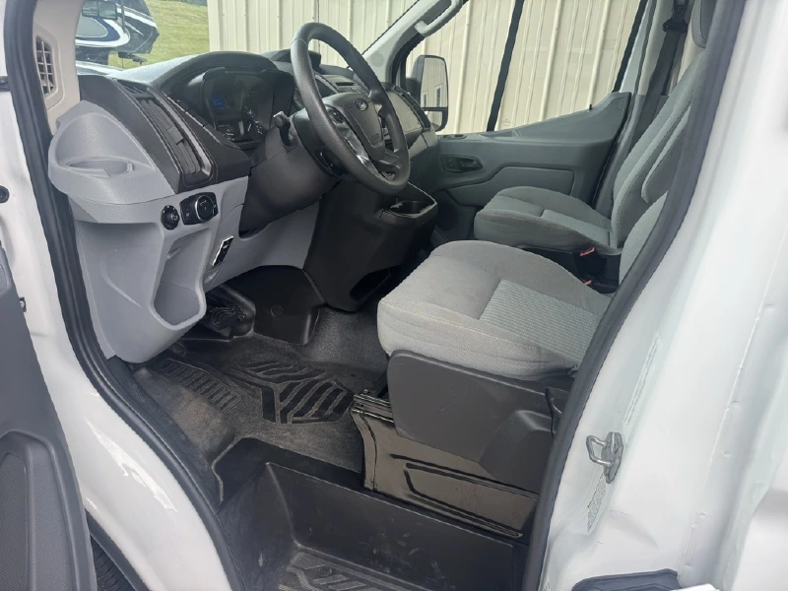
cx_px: 394
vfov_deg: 56.8
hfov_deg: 71.6
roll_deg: -3.9
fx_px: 546
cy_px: 296
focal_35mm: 24
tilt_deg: -22.0
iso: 80
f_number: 1.78
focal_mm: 6.76
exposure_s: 1/297
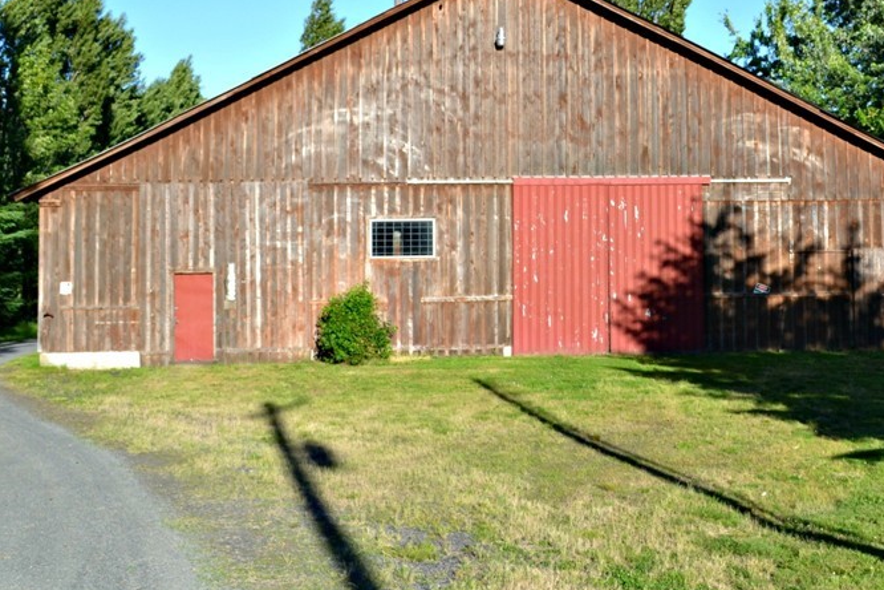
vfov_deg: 30.3
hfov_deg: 43.8
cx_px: 592
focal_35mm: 44
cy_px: 190
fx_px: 1080
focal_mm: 18
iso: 100
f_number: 7.1
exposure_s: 1/200
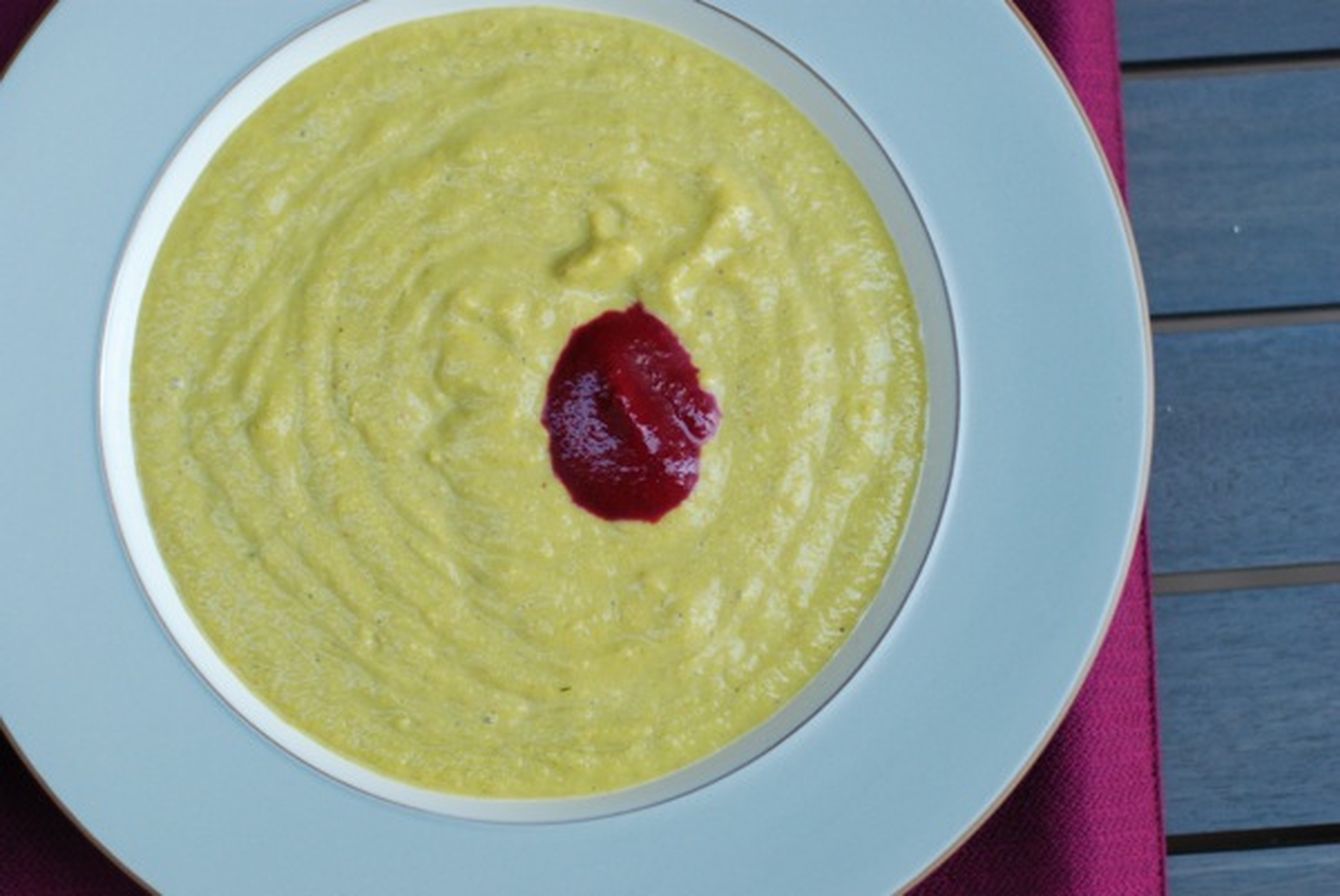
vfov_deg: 18.2
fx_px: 2794
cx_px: 670
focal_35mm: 75
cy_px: 448
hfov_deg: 27.0
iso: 800
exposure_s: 1/640
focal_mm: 50
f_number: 2.2
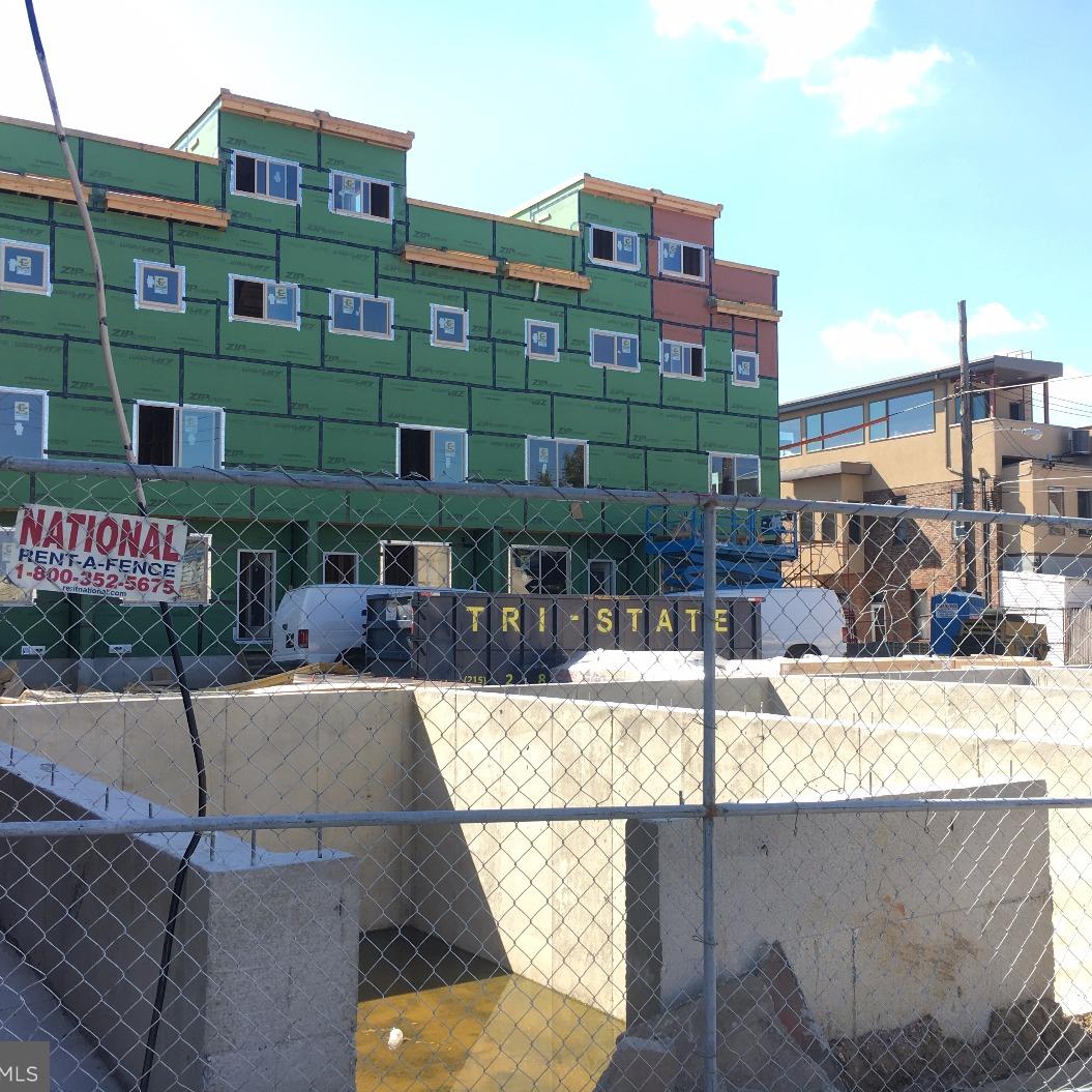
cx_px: 614
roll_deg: +0.9
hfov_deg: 47.1
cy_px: 542
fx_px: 1249
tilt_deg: +5.8
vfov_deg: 47.2
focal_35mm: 35
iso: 25
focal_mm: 4.15
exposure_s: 1/463
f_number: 2.2
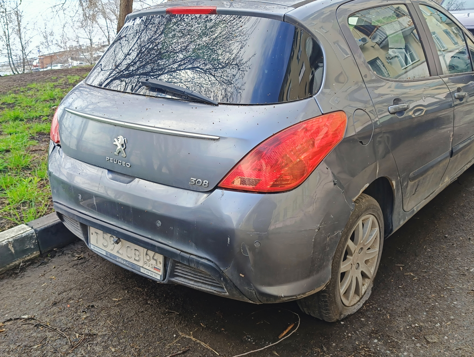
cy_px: 178
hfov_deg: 52.6
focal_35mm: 35
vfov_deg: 40.8
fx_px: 480
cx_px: 237
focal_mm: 6.06
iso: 50
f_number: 1.69
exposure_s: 1/141
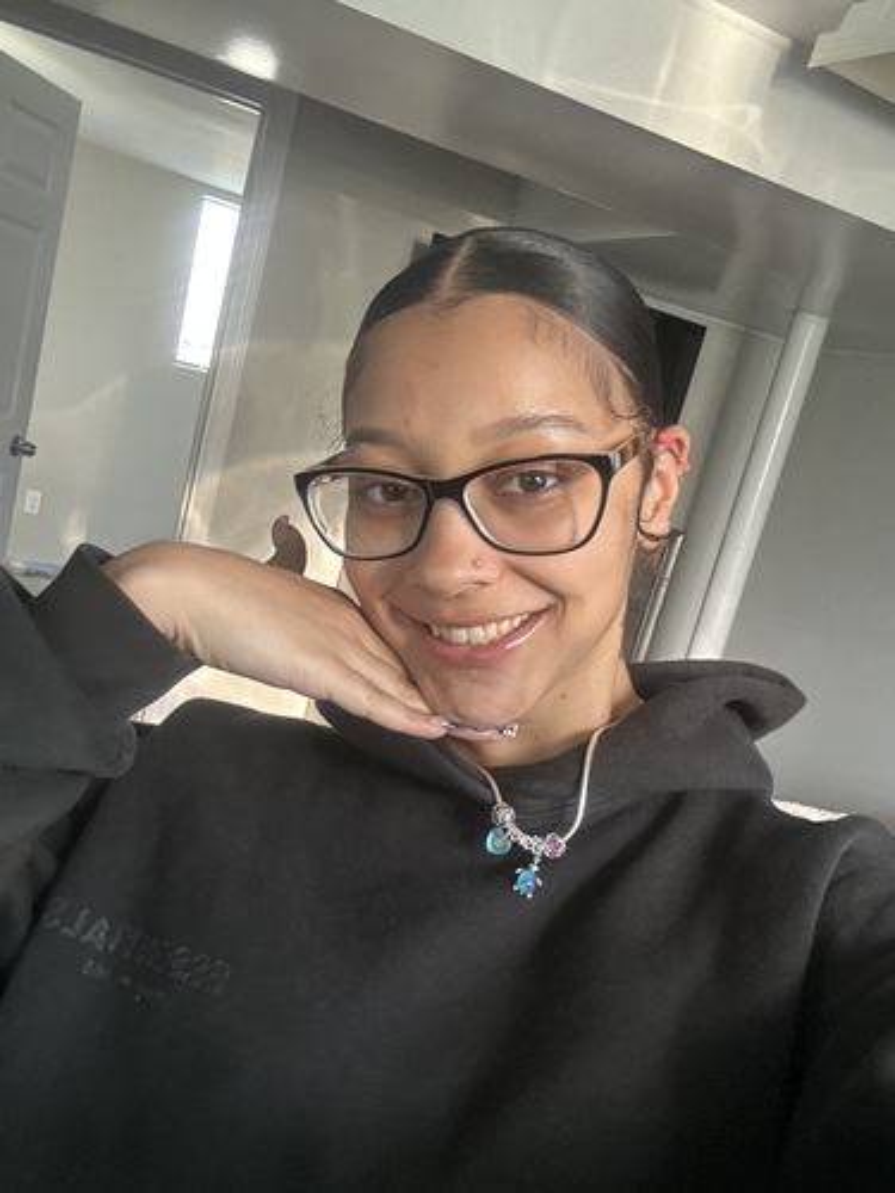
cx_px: 448
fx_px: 1034
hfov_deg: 46.8
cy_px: 596
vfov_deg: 60.0
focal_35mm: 30
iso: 320
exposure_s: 1/48
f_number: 1.9
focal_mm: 2.69
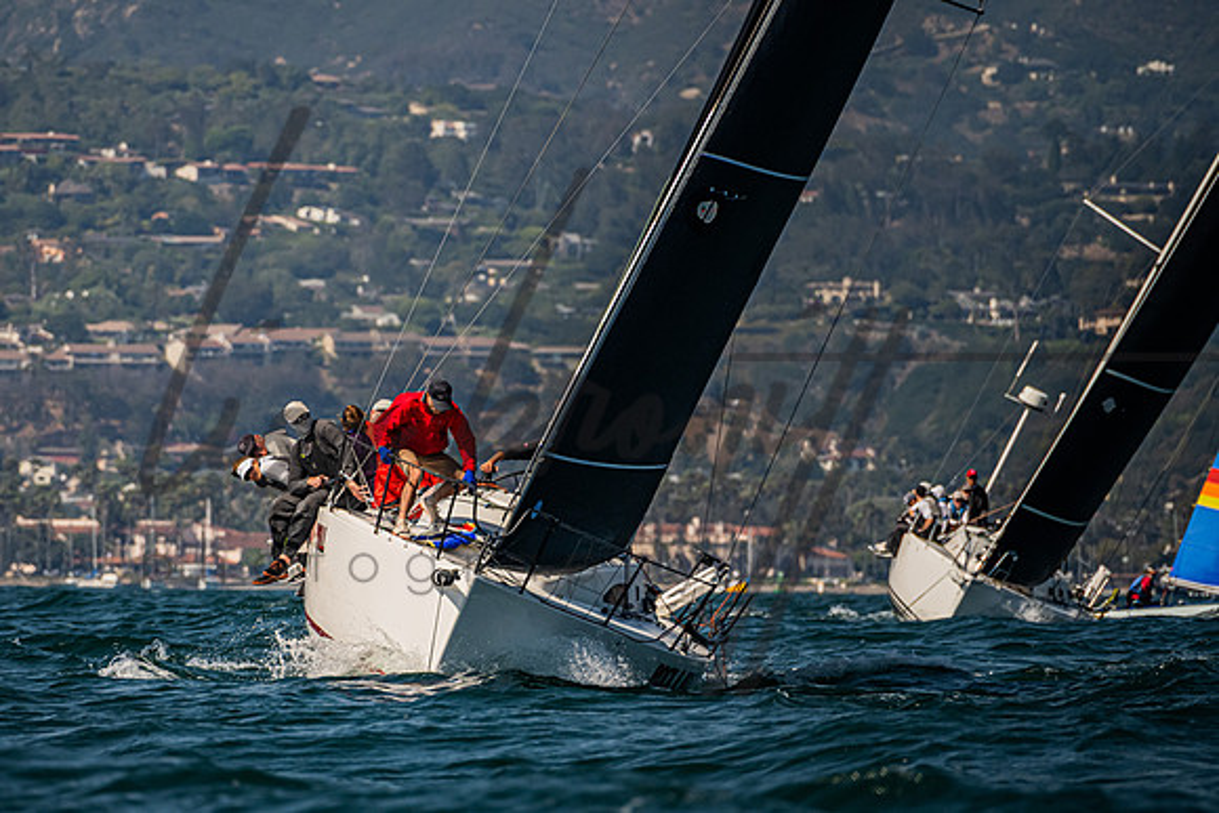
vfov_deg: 2.5
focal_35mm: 547
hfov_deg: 3.8
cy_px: 459
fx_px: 18529
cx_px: 392
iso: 500
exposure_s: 1/2500
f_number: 8
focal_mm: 400
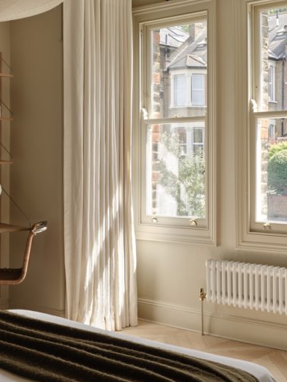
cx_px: 158
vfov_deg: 32.1
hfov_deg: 24.4
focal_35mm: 60
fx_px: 663
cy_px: 160
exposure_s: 1/13
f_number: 13
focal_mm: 38.2
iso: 400
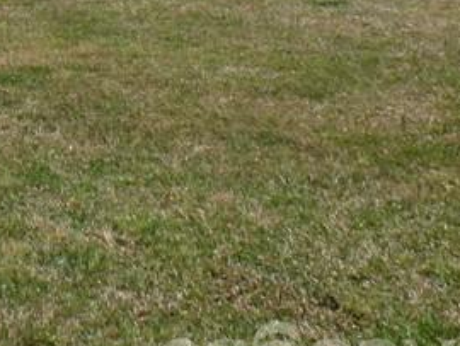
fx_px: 1210
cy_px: -208
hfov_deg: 19.1
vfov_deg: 14.8
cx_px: -210
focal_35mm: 91
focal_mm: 4.3
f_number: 5.6
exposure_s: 1/400
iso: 100
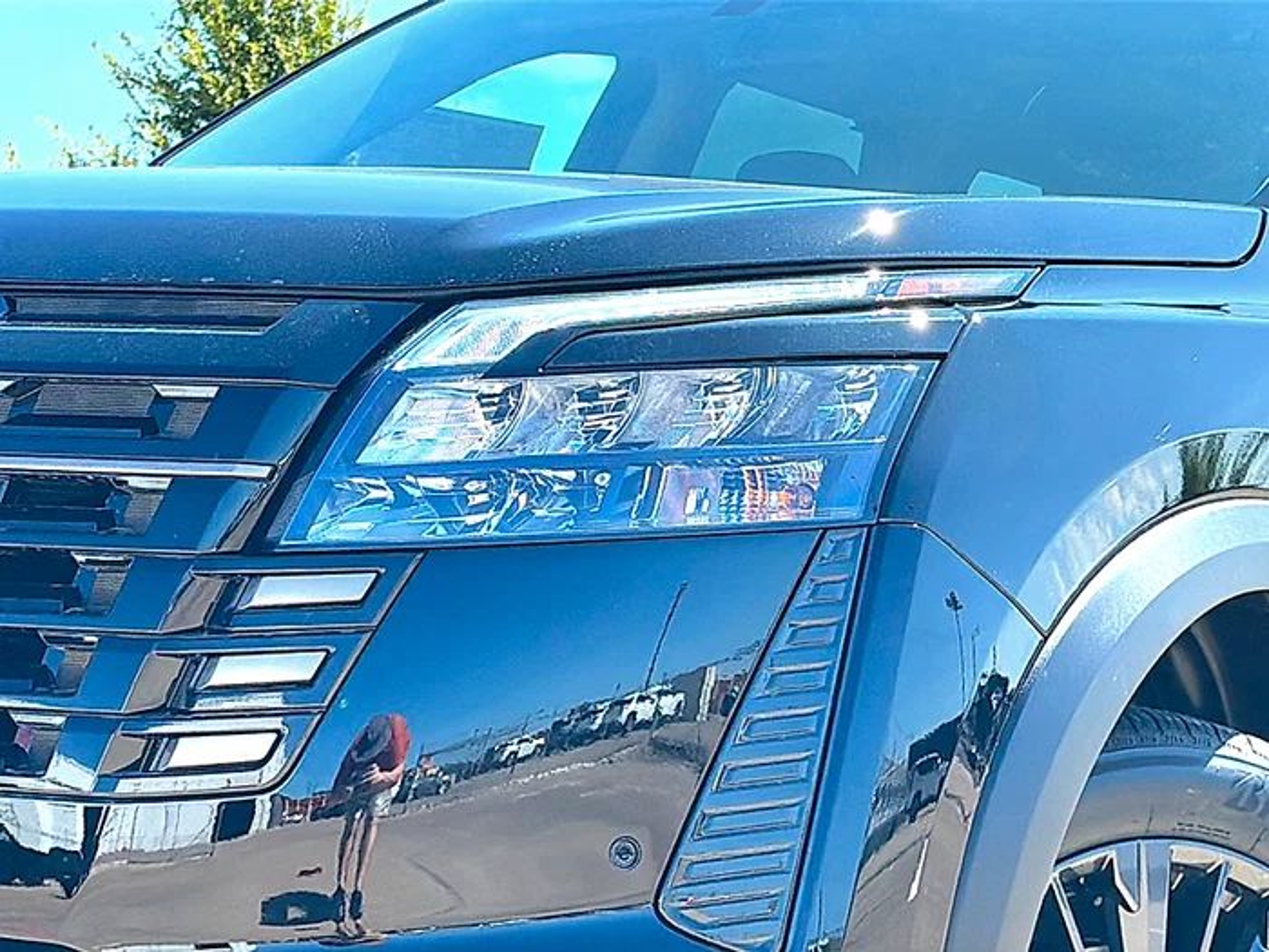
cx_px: 634
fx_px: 3079
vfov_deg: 17.6
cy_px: 476
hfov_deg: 23.3
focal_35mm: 84
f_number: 1.78
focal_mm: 6.86
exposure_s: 1/2079
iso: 100
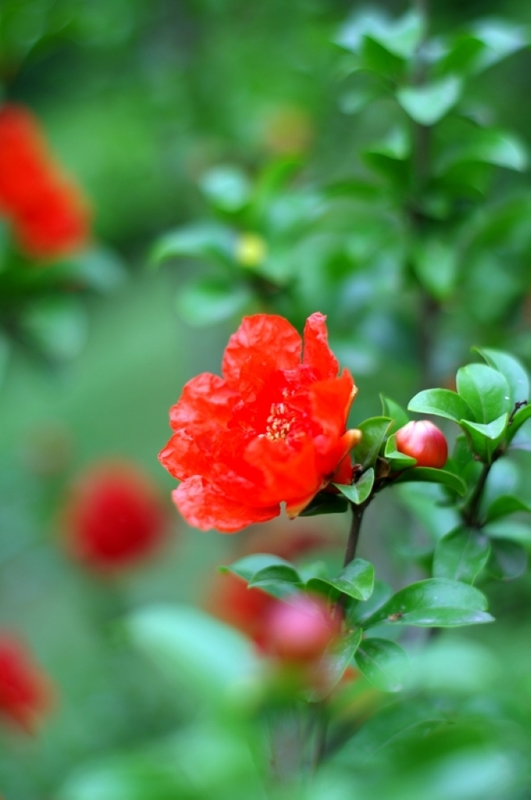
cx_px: 266
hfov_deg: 18.1
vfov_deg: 27.0
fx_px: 1664
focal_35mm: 75
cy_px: 400
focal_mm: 50
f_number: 2.2
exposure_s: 1/125
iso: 100
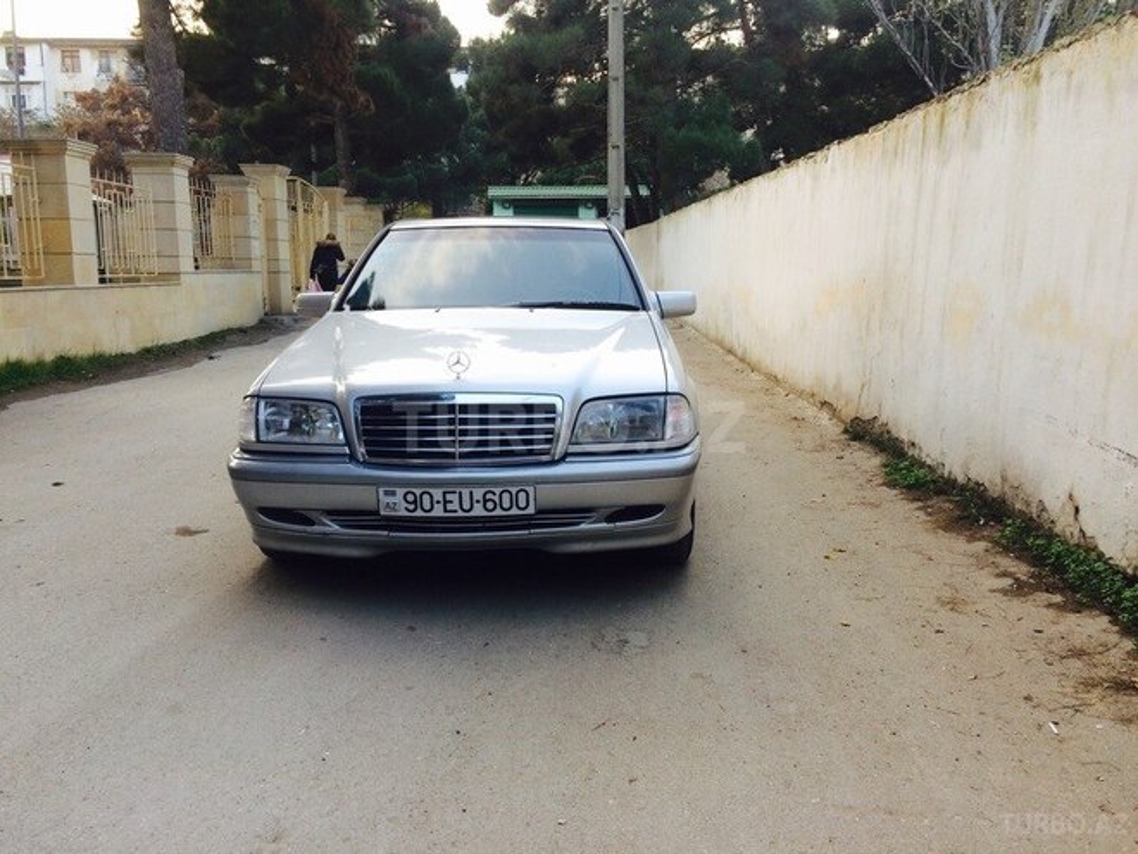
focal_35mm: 29
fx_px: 953
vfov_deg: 48.2
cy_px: 427
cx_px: 569
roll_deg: +0.1
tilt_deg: -9.7
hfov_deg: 61.7
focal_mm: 4.15
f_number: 2.2
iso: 32
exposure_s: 1/113
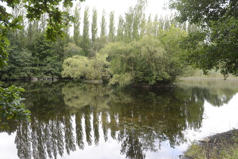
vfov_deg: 41.1
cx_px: 119
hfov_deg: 58.7
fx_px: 212
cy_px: 80
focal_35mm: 32
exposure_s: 1/1600
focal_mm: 32
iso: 4000
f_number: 7.1
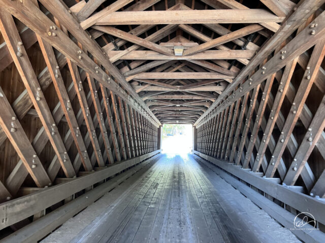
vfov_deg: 53.1
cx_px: 162
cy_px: 122
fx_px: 244
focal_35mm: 26
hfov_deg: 67.3
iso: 320
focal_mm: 5.7
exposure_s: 1/60
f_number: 1.5
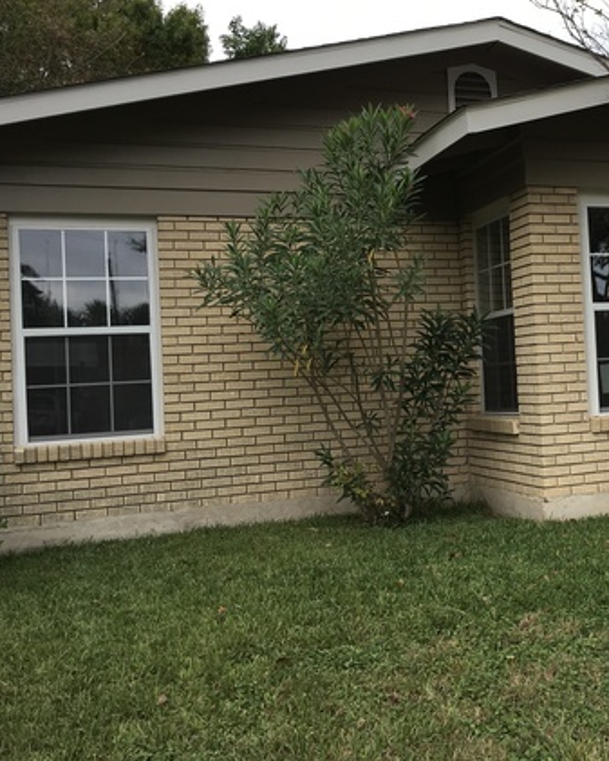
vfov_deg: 42.8
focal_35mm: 43
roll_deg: +3.8
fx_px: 968
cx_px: 529
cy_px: 338
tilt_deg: +2.5
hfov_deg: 33.4
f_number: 2.2
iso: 25
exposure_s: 1/635
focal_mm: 4.15
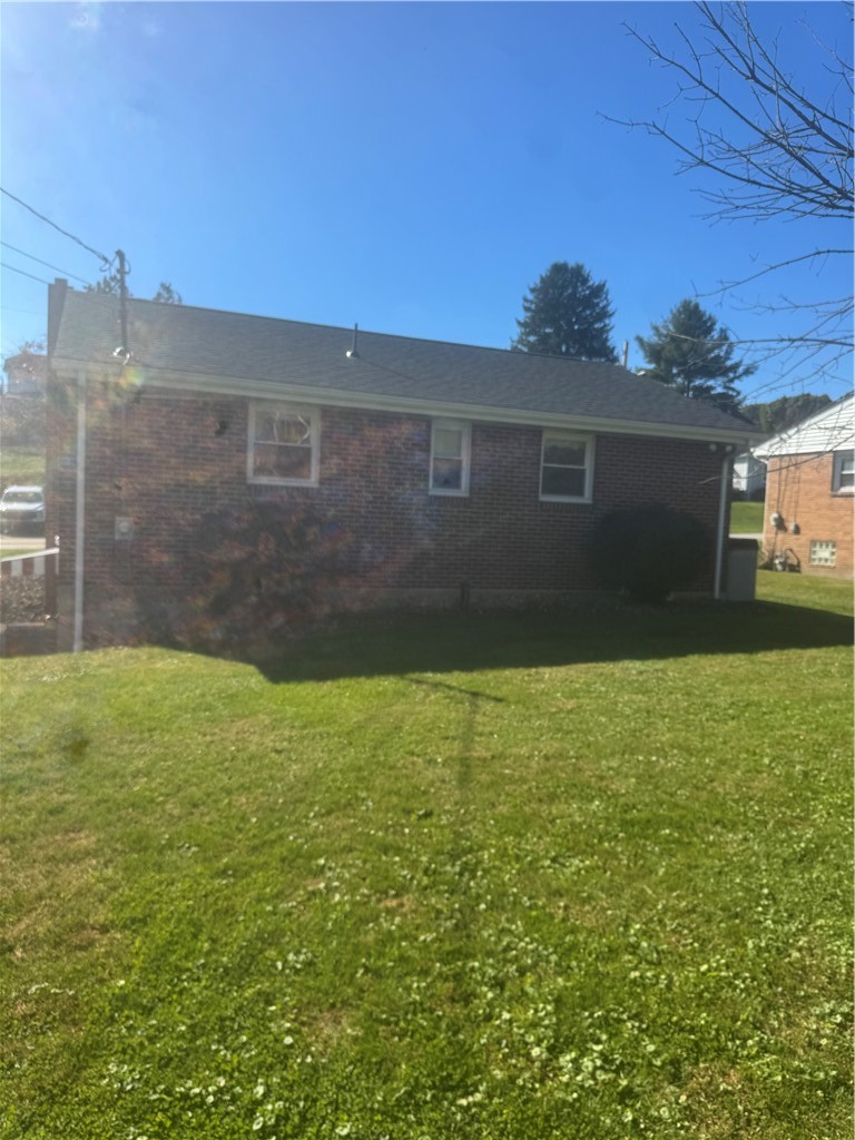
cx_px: 428
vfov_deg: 71.6
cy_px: 570
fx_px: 790
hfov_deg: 56.8
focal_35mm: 24
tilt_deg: -5.0
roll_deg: -2.4
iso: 80
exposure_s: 1/3597
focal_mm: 6.76
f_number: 1.78
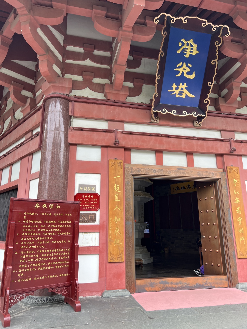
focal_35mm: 26
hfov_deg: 53.1
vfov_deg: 67.3
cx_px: 124
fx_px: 247
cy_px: 164
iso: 40
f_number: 1.5
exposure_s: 1/121
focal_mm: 5.7
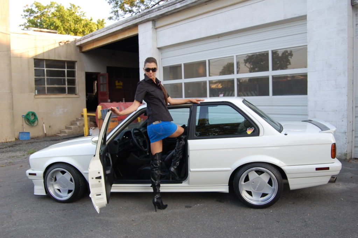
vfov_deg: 43.5
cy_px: 119
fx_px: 298
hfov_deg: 62.0
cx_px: 179
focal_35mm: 30
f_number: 5.6
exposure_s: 1/125
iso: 250
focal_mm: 20
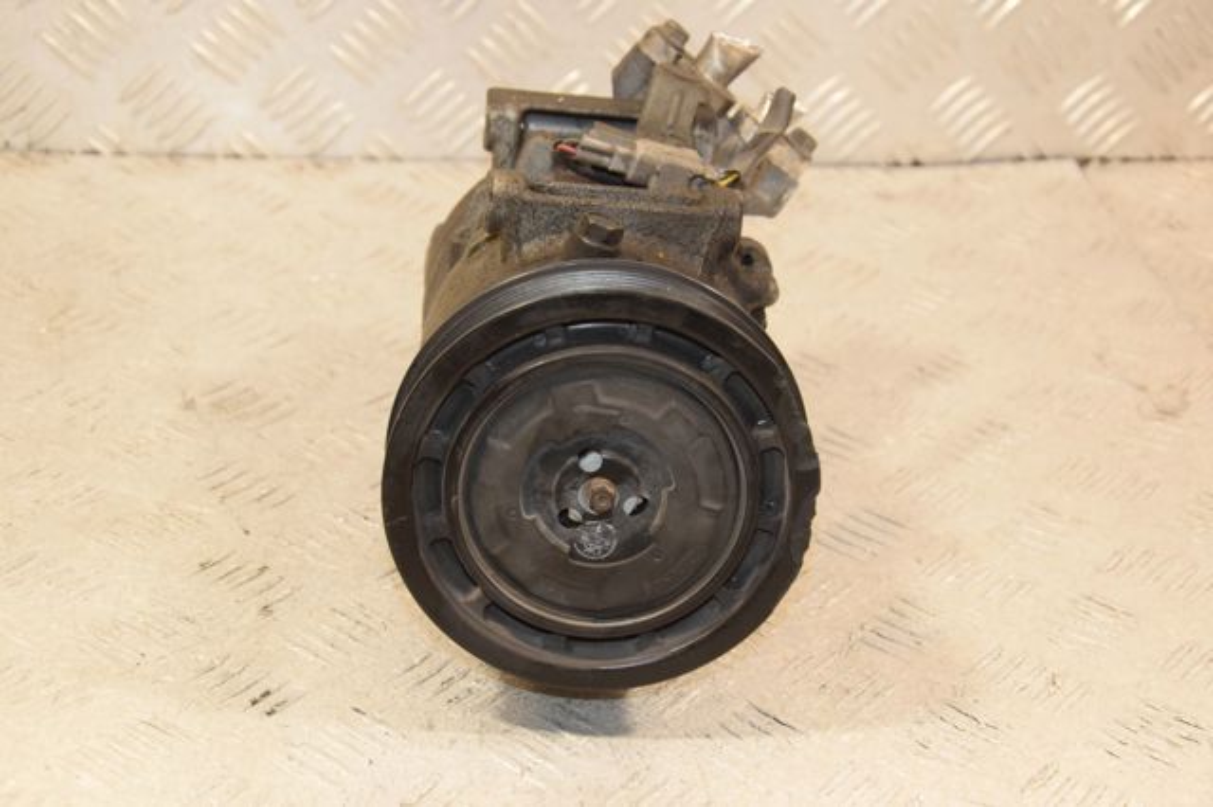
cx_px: 606
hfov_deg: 27.0
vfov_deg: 18.2
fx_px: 2526
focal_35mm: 75
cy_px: 404
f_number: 5.6
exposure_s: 1/160
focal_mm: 50
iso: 1600
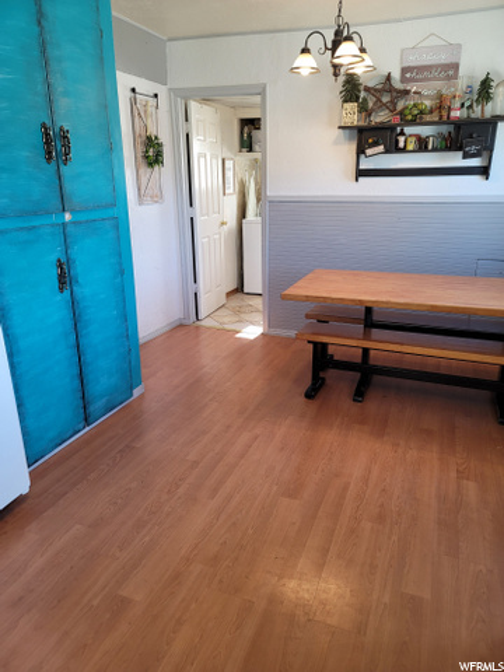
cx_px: 252
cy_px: 336
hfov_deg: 54.9
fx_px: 485
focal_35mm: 25
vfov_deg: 69.4
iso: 160
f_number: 1.8
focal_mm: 7
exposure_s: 1/119
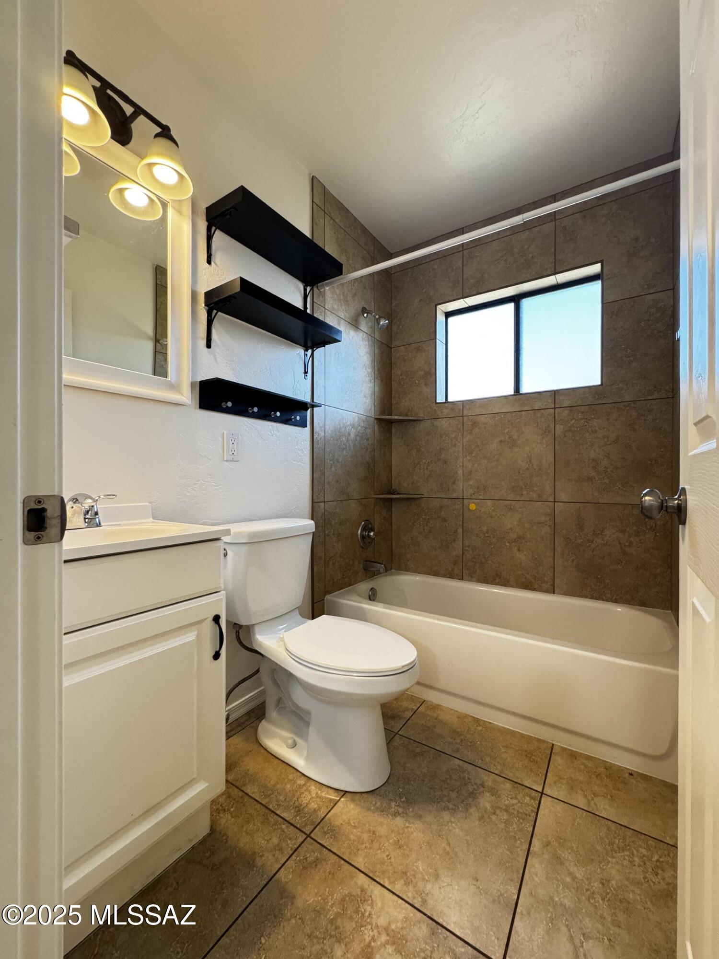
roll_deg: -0.3
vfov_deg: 102.1
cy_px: 480
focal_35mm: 14
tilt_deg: -0.4
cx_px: 360
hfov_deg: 85.7
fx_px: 388
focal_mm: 2.22
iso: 320
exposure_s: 1/120
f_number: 2.2
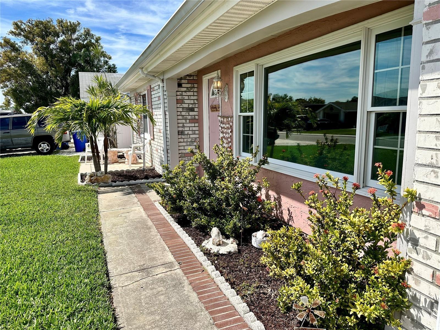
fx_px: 305
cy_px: 165
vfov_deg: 56.8
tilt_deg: -8.1
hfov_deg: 71.6
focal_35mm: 24
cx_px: 220
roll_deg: +0.3
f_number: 1.78
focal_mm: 6.86
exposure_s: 1/3472
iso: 80
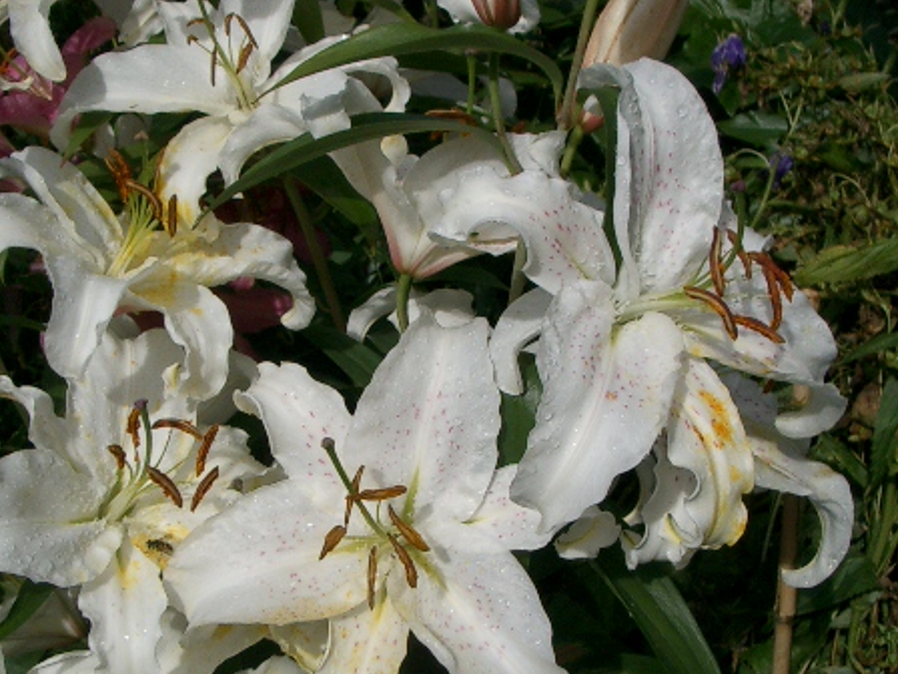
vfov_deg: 29.0
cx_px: 397
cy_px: 413
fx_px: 1297
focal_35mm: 50
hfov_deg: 38.1
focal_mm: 5.8
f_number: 4.3
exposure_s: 1/1250
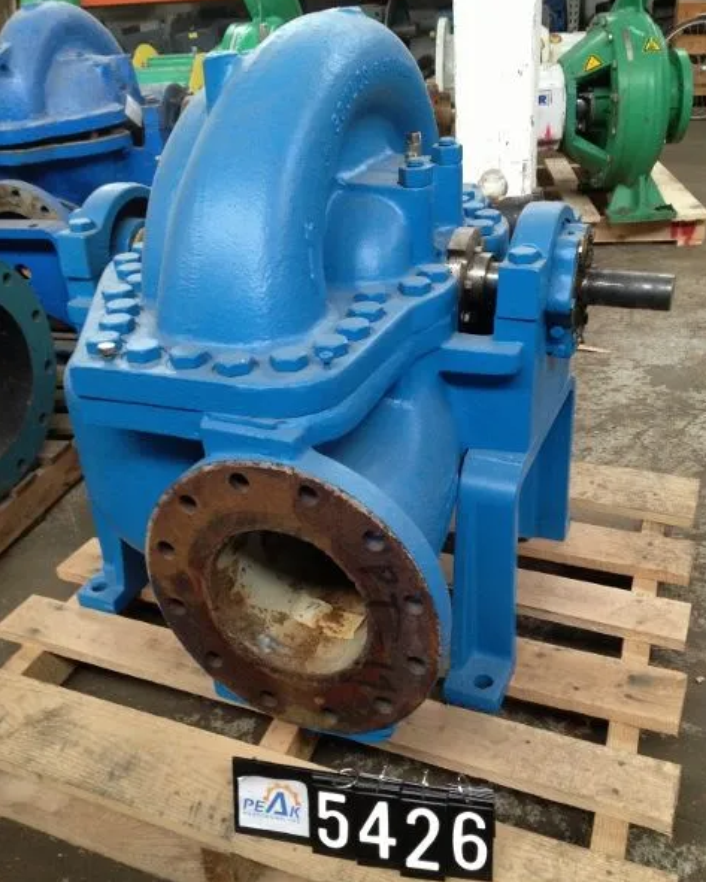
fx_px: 966
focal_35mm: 37
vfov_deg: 49.1
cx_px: 355
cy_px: 454
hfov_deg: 40.1
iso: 200
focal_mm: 4.28
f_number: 2.4
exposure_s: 1/20
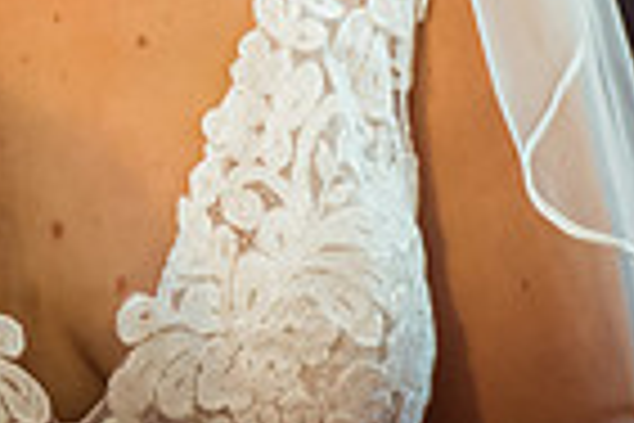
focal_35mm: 821
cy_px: -405
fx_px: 14458
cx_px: -99
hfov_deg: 2.5
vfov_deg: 1.7
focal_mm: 200
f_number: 4.5
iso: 3200
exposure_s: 1/100
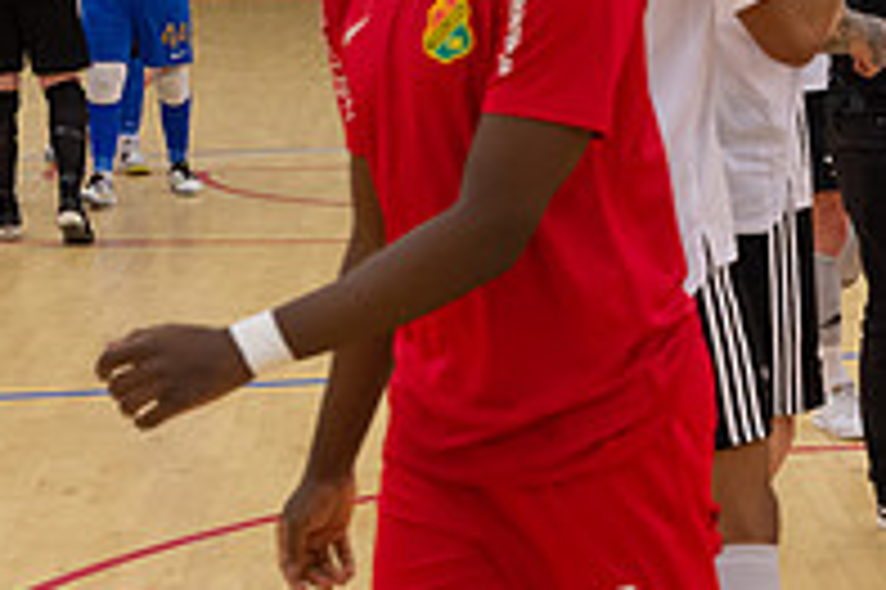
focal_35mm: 118
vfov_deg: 11.6
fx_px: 2902
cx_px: 1174
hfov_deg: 16.4
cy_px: 239
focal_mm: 40
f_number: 4
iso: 1100
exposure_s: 1/320
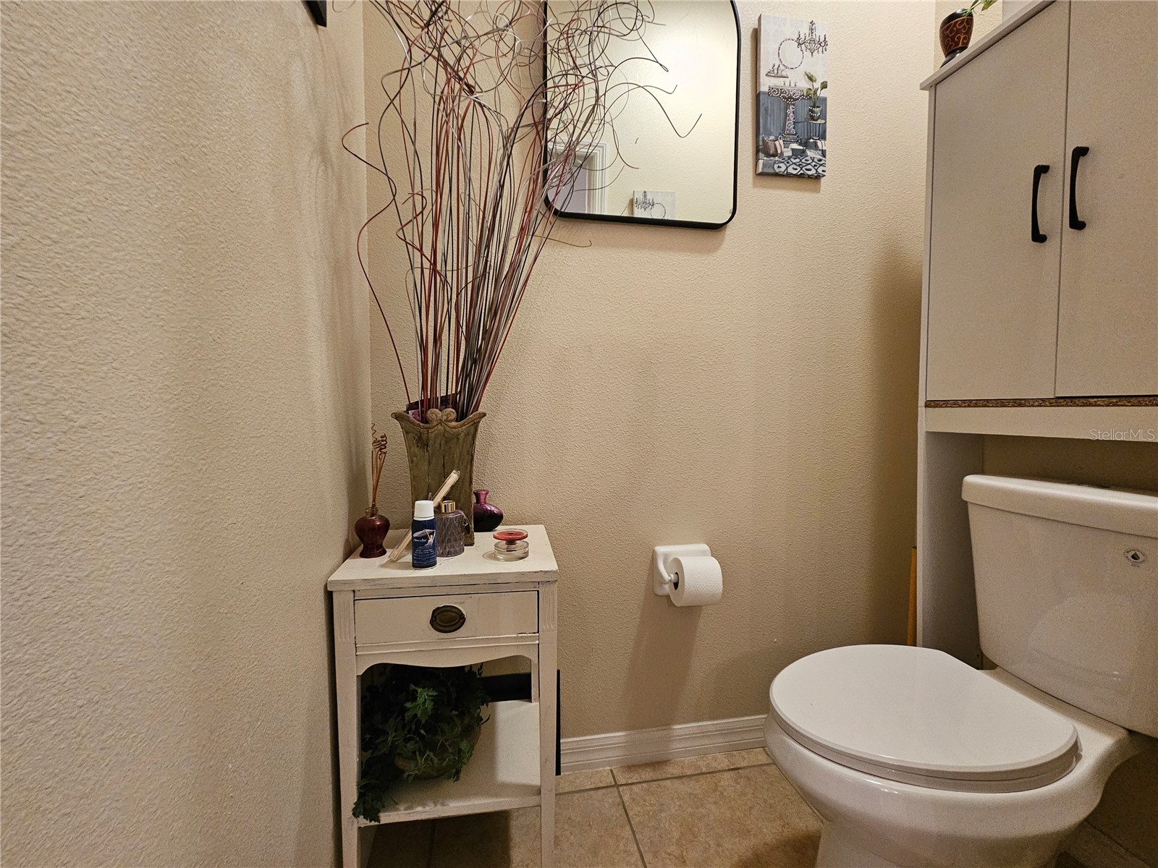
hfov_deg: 106.2
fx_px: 435
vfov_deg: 89.9
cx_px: 579
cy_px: 434
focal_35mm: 13
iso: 500
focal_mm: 2.2
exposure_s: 1/30
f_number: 2.2
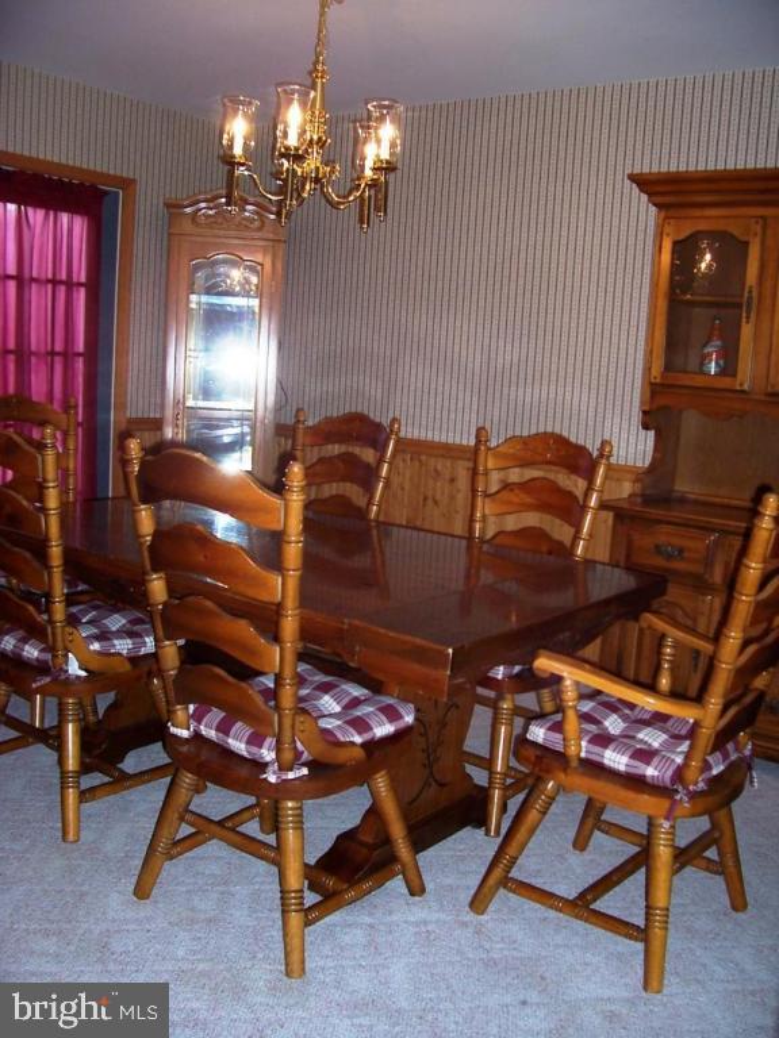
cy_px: 519
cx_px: 390
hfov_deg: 41.8
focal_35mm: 34
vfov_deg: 54.0
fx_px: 1020
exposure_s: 1/60
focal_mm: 5.6
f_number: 2.7
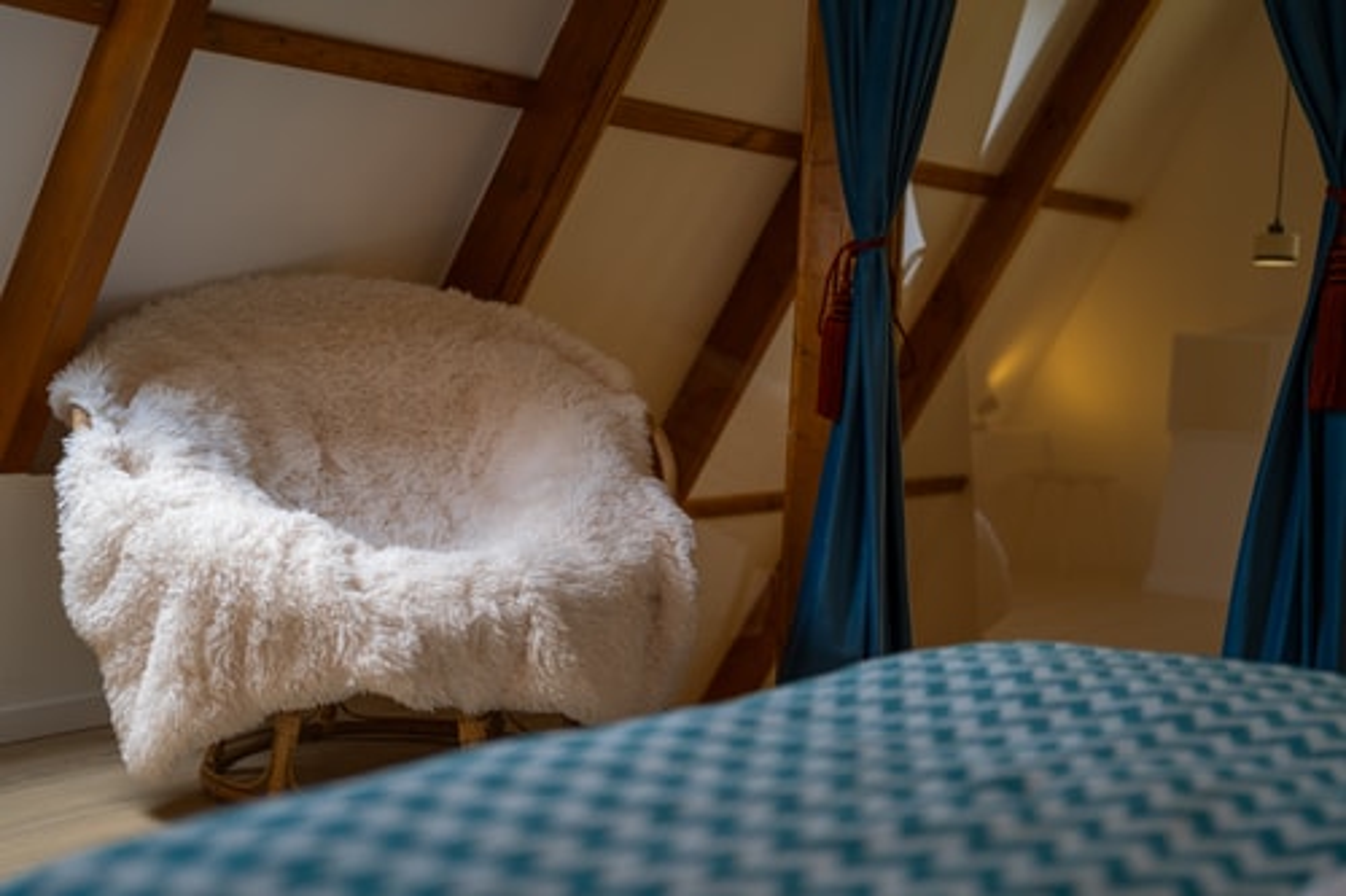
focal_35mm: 50
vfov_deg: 27.0
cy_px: 448
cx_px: 673
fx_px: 1869
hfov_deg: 39.6
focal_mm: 50
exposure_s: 1/500
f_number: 1.4
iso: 100
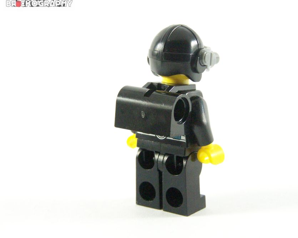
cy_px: 122
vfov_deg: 12.2
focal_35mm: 126
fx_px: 1111
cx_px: 183
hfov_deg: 15.3
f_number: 4
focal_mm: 17.5
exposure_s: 1/60
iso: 400
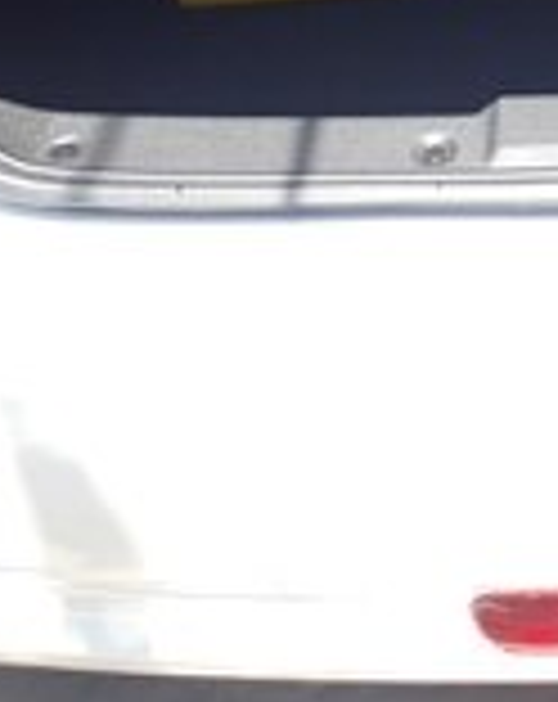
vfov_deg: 19.7
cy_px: -356
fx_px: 1741
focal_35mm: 84
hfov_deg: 17.8
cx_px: 549
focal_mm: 3.6
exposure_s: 1/264
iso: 40
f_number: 1.9
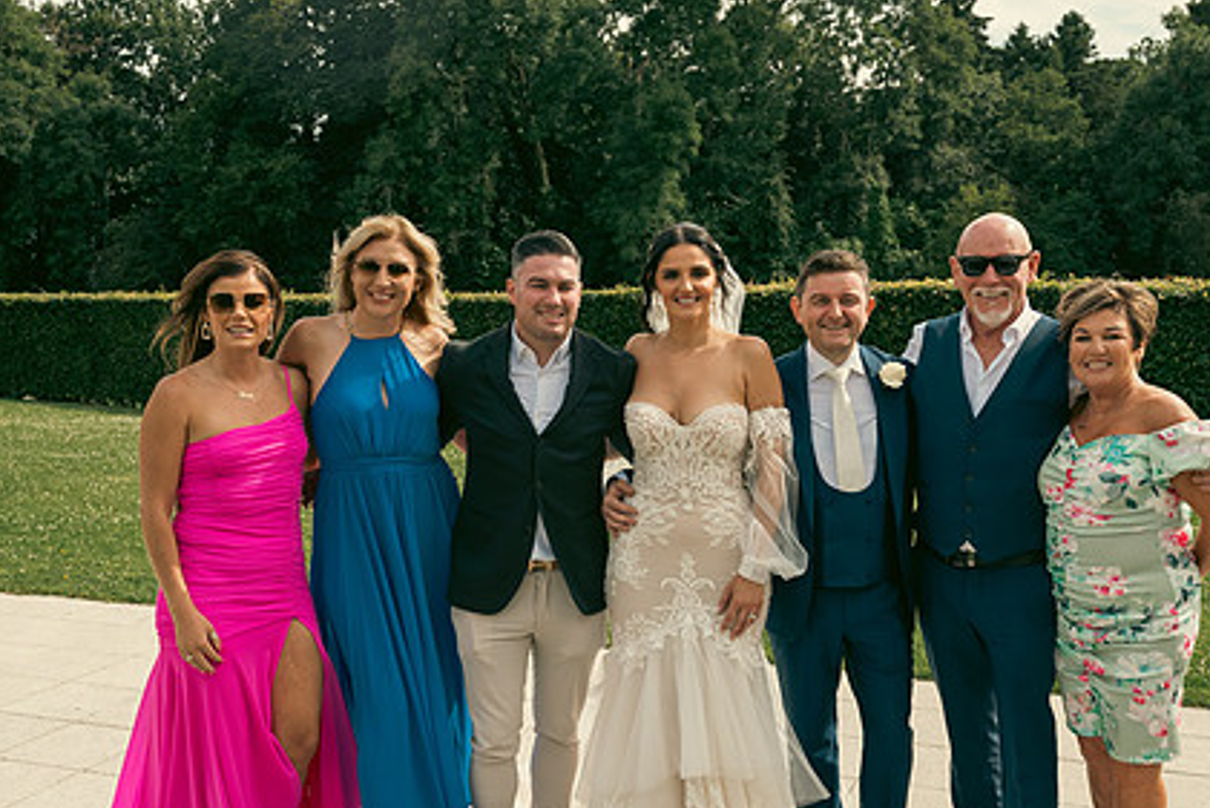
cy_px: 485
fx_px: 1345
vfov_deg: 33.3
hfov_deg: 48.4
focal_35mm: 40
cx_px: 618
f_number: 5.6
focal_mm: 29
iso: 200
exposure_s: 1/640
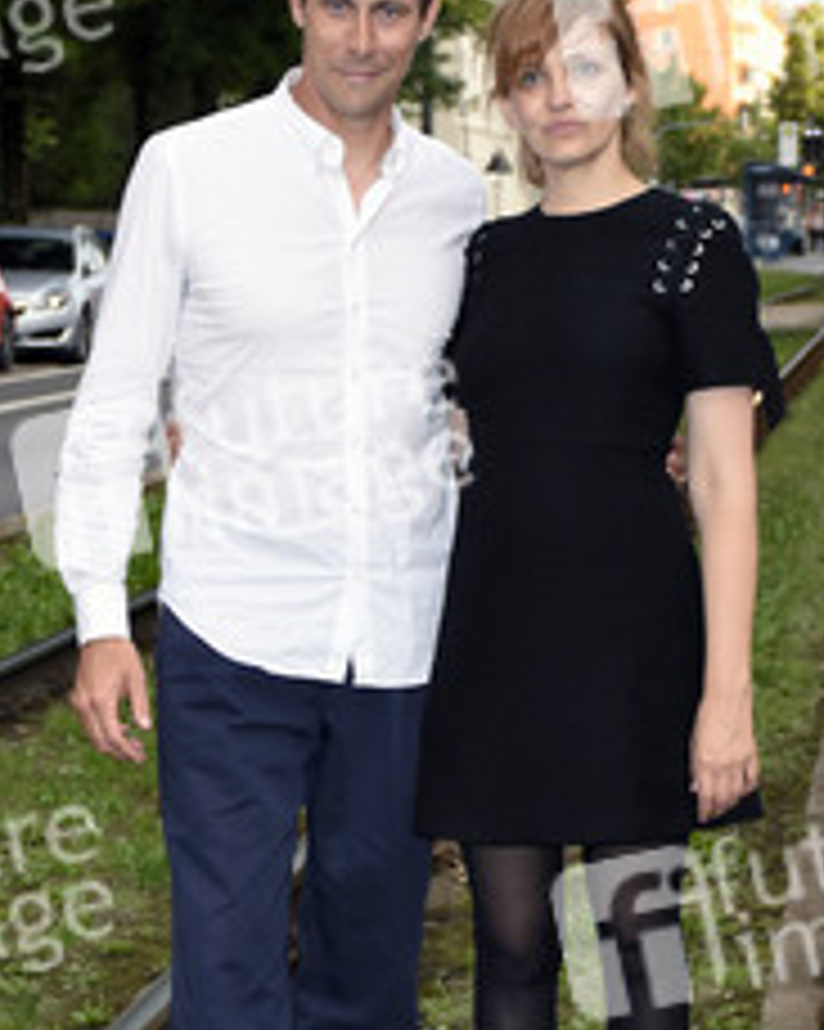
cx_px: 374
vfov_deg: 15.0
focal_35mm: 128
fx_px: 3905
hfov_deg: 12.0
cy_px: 688
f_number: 6.3
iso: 1000
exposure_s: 1/160
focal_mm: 52
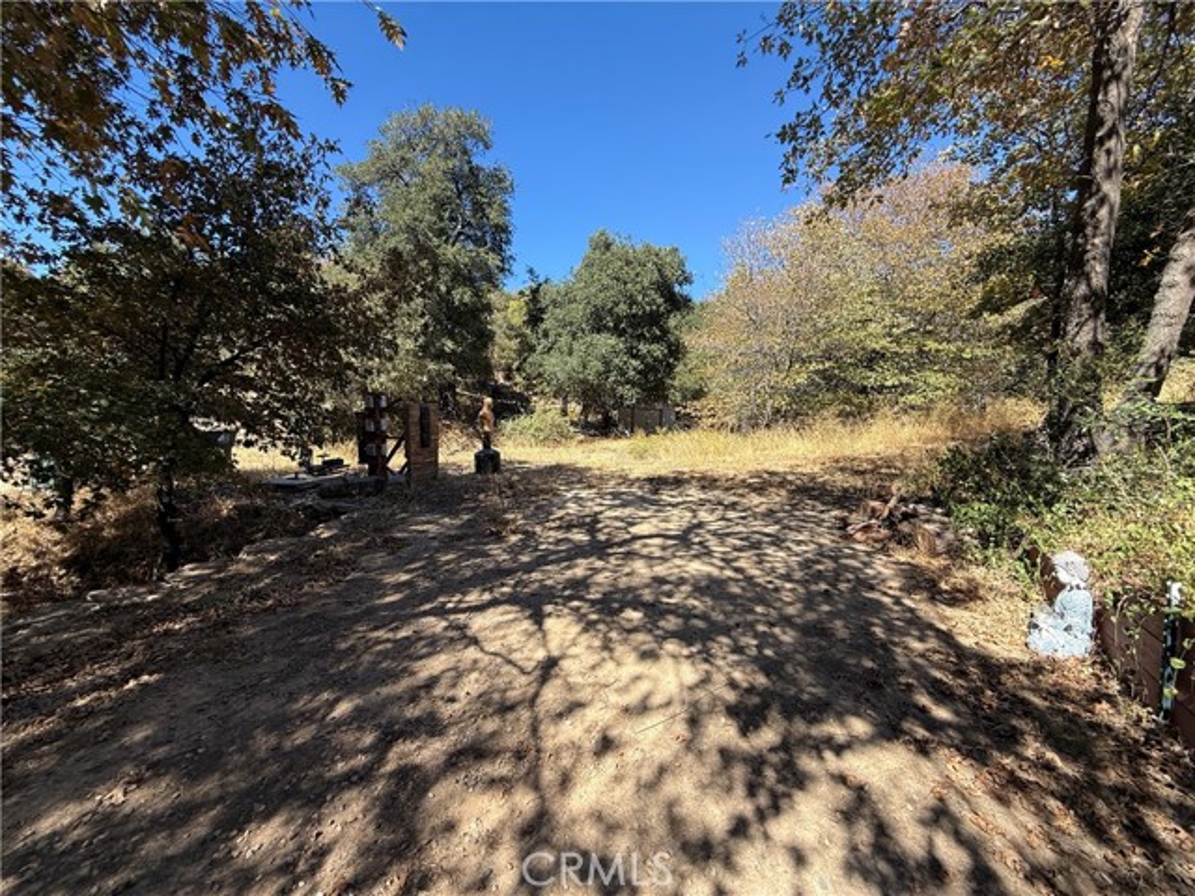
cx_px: 598
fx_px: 483
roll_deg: +1.7
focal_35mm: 14
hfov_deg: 102.1
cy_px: 448
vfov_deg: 85.7
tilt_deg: -3.0
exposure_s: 1/770
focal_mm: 2.22
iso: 50
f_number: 2.2
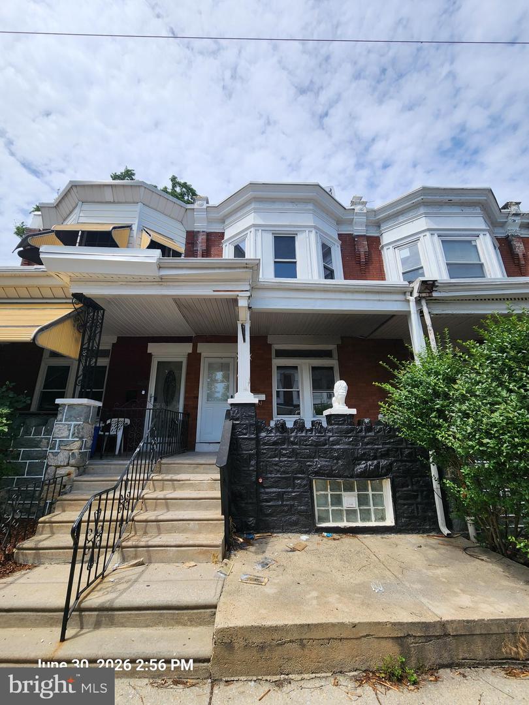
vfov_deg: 106.2
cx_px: 264
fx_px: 265
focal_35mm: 13
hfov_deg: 89.9
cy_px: 352
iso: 50
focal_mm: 2.2
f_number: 2.2
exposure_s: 1/2600
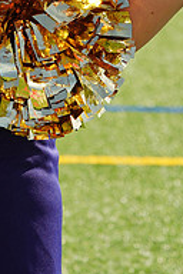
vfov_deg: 3.3
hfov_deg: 2.2
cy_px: -93
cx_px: -36
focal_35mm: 623
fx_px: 4750
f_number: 10
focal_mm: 206
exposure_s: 1/160
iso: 100
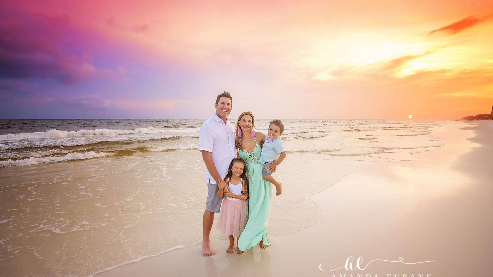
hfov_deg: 99.4
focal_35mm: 16
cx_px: 251
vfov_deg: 66.9
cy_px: 156
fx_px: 209
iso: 640
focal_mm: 15
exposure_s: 1/640
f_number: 2.8
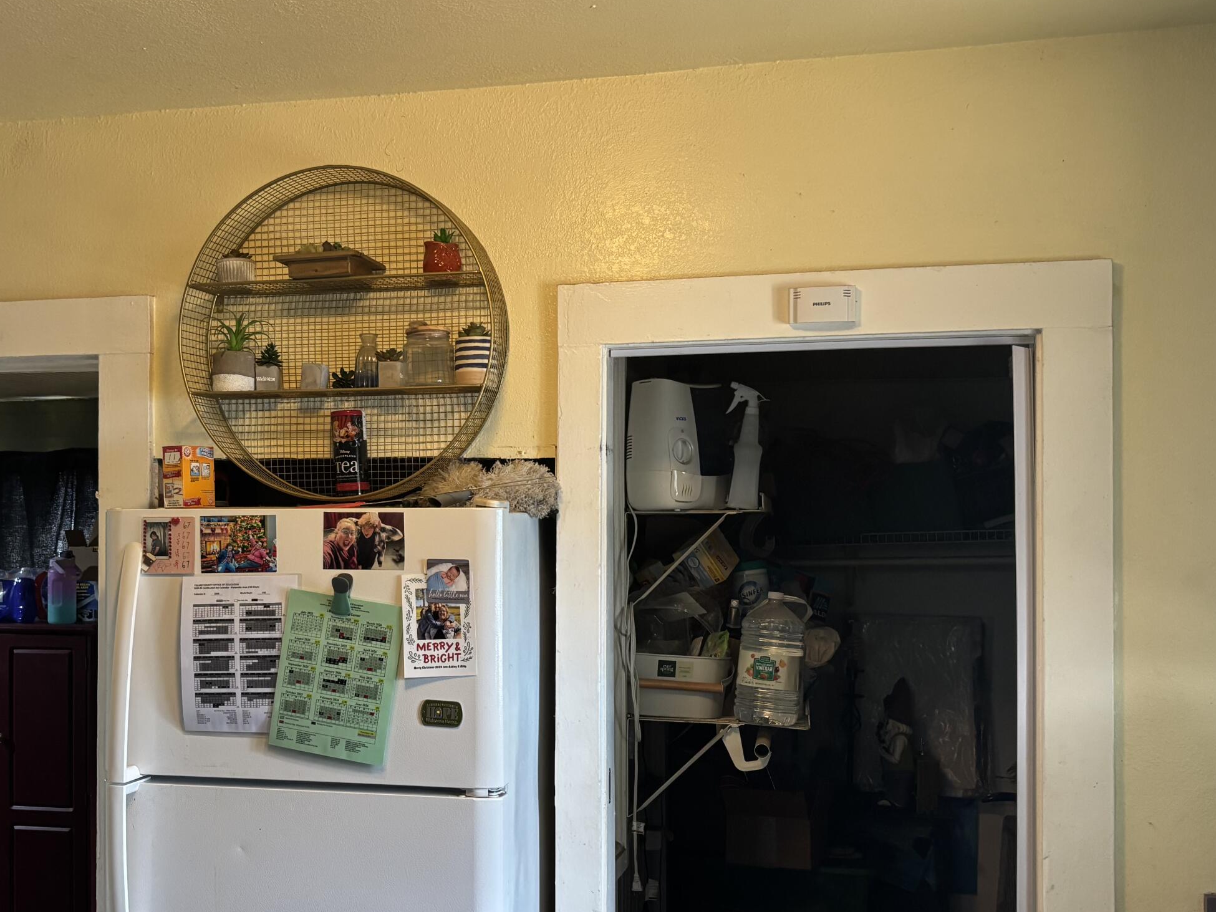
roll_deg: -0.2
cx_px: 482
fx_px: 1405
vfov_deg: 35.9
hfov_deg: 46.5
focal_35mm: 40
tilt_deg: +0.9
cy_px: 504
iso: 250
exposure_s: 1/60
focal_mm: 5.96
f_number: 1.6
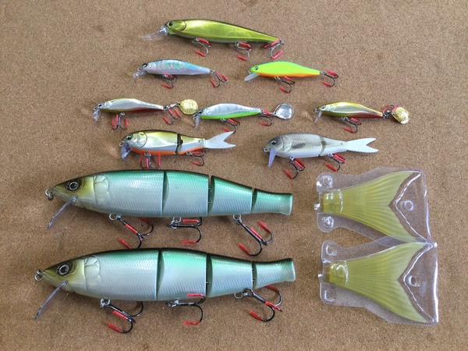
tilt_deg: -74.5
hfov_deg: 58.4
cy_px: 176
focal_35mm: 31
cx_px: 234
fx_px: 419
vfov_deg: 45.4
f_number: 2.4
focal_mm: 3.3
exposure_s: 1/30
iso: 25
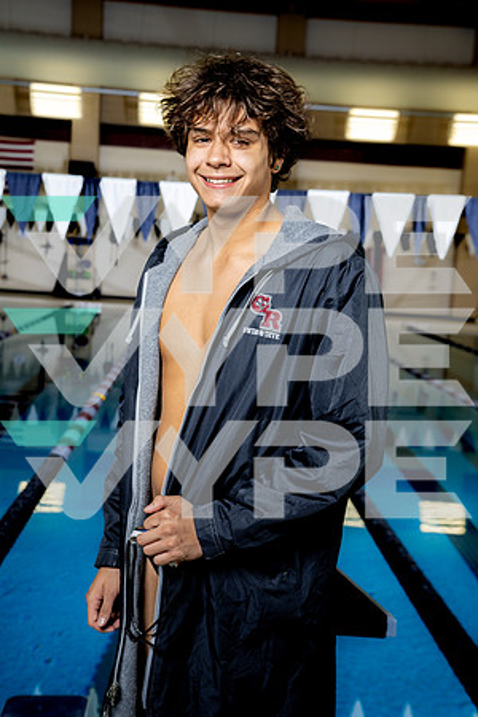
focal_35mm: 51
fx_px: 1016
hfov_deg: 26.5
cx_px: 239
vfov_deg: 38.9
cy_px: 358
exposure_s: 1/250
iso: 320
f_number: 5.6
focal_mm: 51
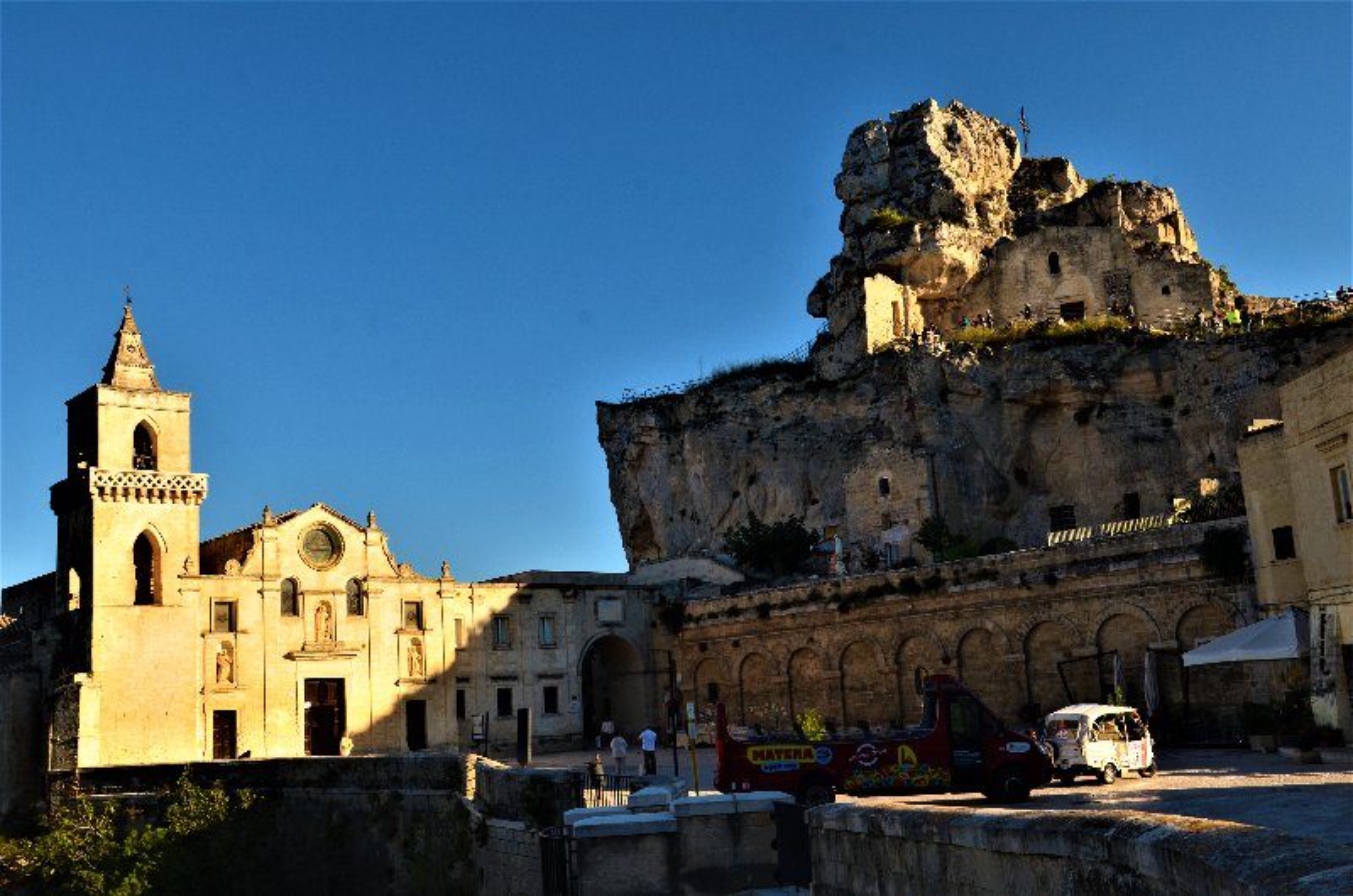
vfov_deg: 34.1
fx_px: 1463
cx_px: 676
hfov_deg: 49.6
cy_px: 448
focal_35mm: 39
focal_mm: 26
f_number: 10
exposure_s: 1/80
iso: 200
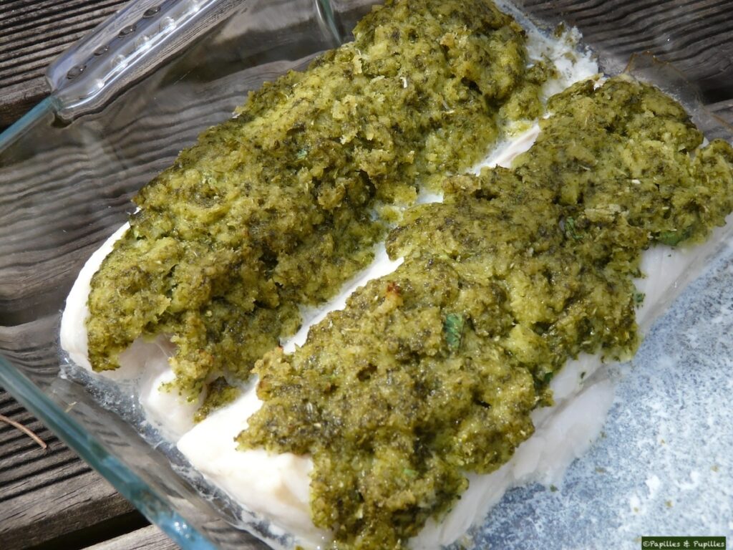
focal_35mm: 49
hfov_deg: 38.9
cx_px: 366
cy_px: 275
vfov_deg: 29.7
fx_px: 1038
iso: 100
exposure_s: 1/250
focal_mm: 8.1
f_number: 4
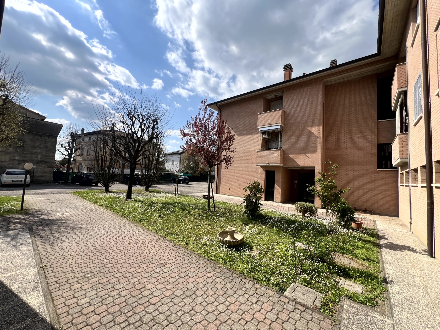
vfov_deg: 89.9
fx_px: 165
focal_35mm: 13
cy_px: 165
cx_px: 220
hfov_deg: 106.2
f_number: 1.8
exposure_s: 1/1410
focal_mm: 1.57
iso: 32
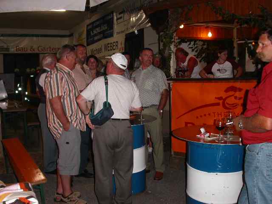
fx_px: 299
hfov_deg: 49.0
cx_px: 136
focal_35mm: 38
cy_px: 102
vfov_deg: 37.7
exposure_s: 1/30
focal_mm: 7.8
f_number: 2.8
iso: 153
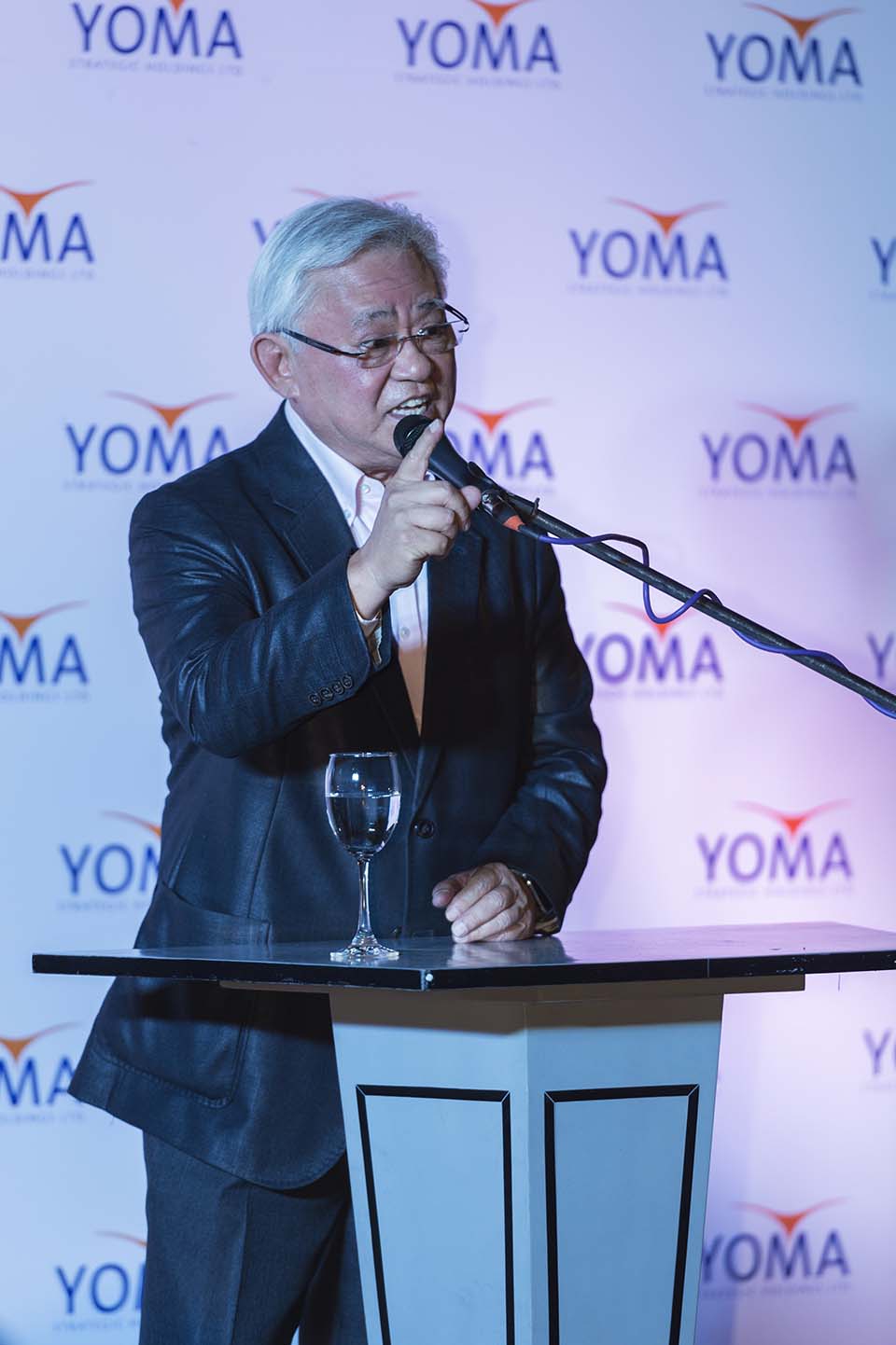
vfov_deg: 10.3
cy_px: 672
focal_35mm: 200
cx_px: 448
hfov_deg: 6.9
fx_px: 7473
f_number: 4
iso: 640
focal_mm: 200
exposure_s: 1/200
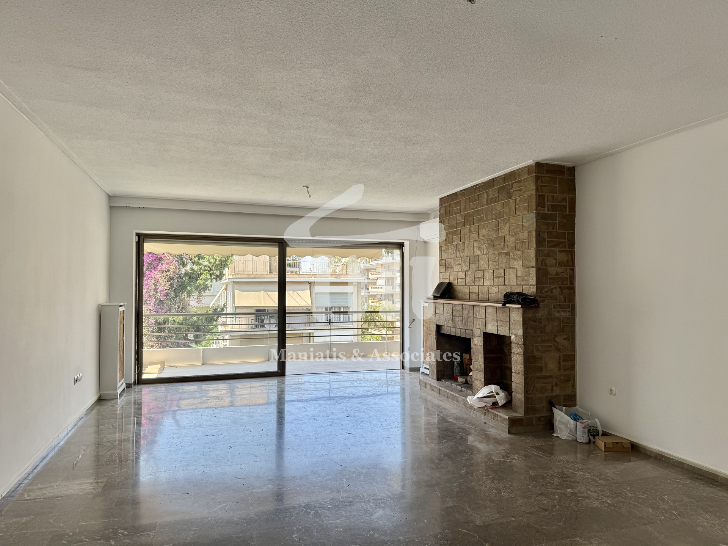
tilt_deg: +1.1
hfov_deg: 71.6
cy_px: 273
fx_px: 505
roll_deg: -0.1
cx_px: 364
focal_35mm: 24
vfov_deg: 56.8
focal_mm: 6.76
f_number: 1.78
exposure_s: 1/450
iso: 80
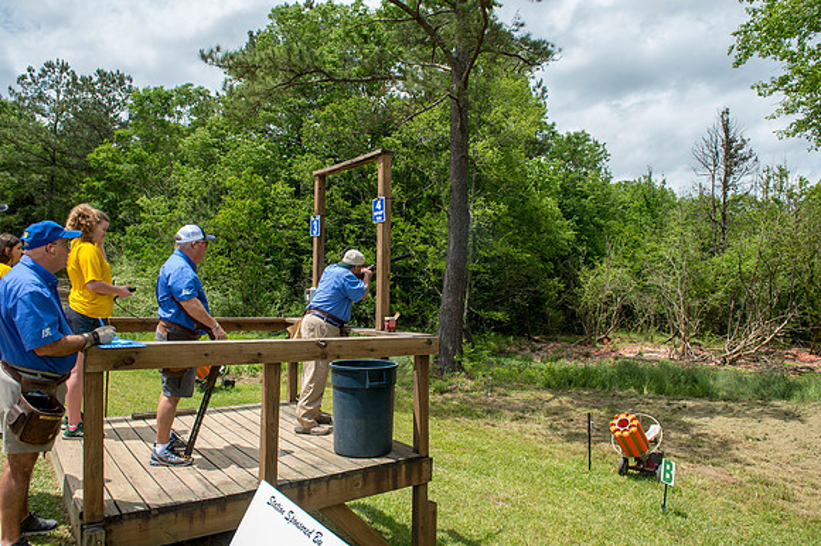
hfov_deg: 73.8
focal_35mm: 24
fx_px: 547
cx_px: 410
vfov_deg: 53.1
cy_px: 273
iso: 160
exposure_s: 1/200
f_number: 9
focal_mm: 24
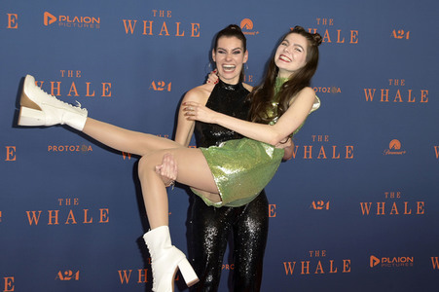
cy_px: 146
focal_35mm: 44
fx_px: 536
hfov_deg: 44.5
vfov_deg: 30.5
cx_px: 220
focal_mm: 44
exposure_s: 1/250
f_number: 6.3
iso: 640
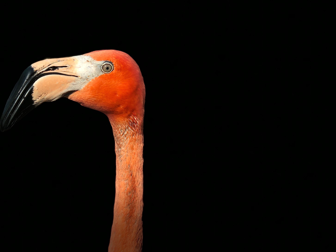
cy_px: 111
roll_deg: +2.8
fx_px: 699
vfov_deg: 20.4
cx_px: 107
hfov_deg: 26.8
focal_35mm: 72
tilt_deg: -12.7
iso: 16
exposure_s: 1/264
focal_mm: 6
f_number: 2.4
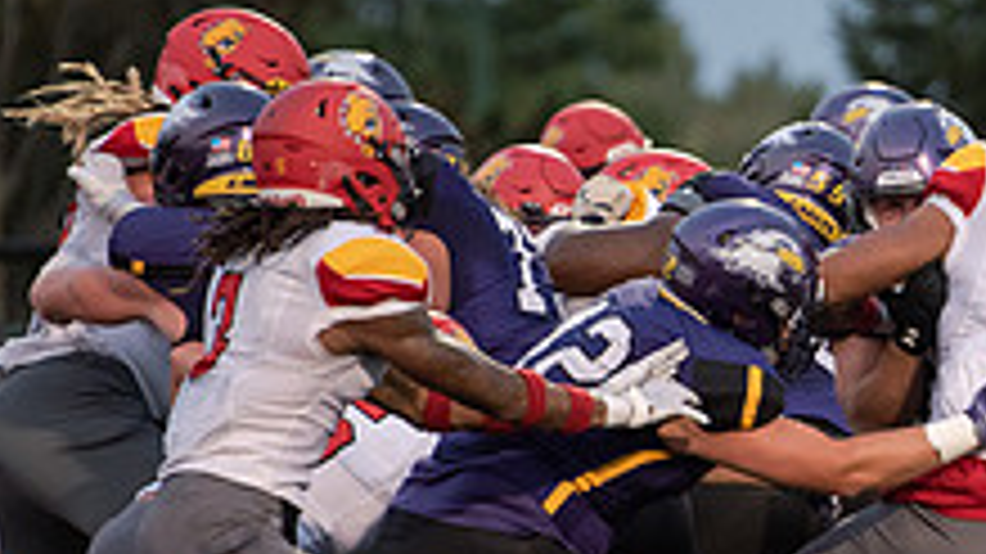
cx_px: 1121
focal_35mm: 556
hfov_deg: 3.9
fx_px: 14531
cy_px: 484
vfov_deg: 2.2
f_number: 2.8
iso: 2500
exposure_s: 1/1000
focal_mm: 200
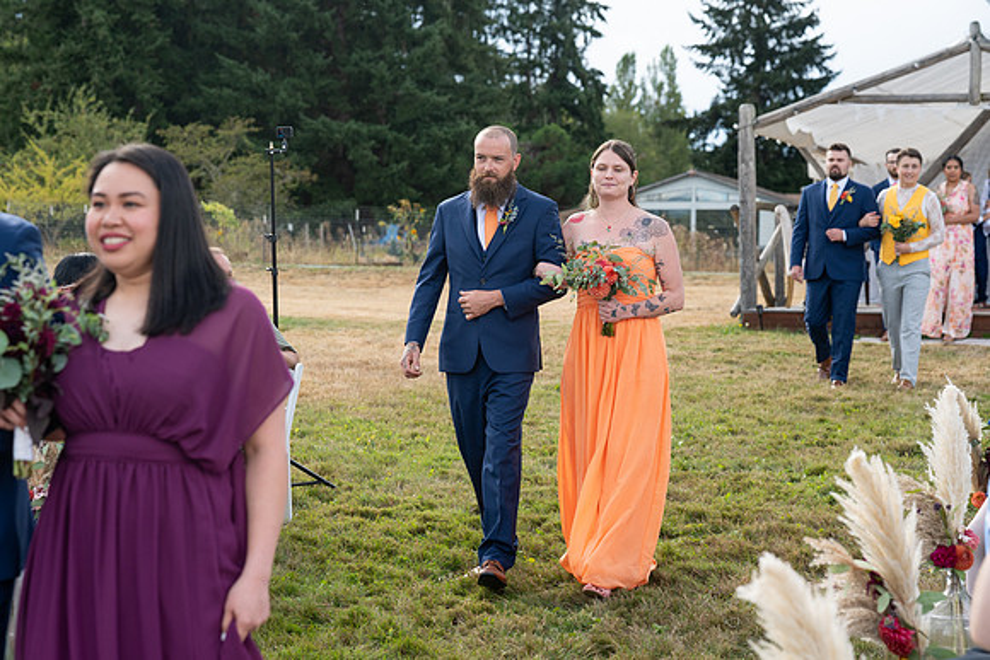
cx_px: 495
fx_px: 1843
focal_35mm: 67
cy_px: 330
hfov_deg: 30.1
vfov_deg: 20.3
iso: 400
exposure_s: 1/800
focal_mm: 67
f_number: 4.5
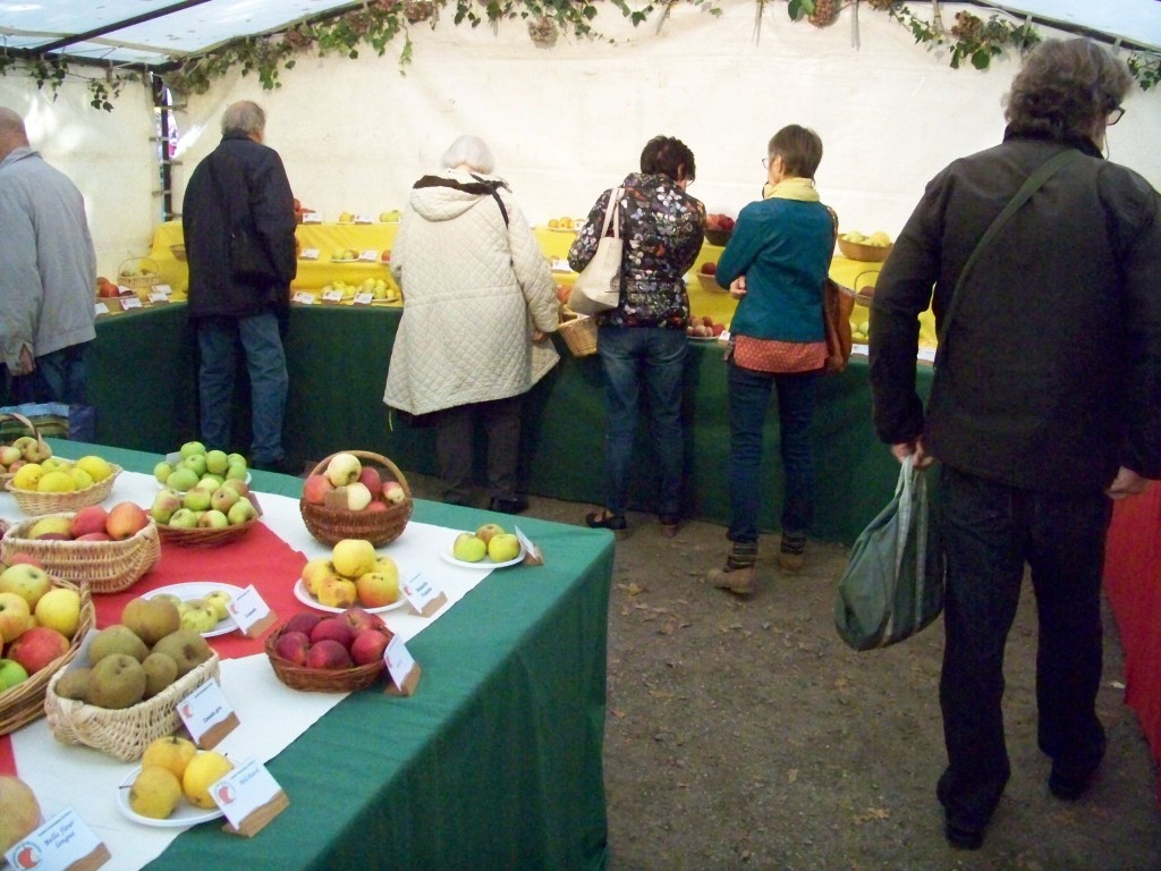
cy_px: 436
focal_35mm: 33
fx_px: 1107
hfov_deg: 55.4
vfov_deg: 42.9
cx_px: 580
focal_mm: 5.85
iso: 1600
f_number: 2.8
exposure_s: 1/320
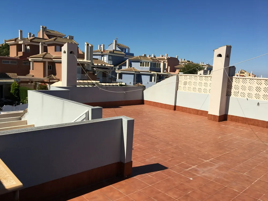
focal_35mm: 29
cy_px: 100
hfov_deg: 61.7
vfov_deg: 48.2
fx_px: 225
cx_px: 134
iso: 25
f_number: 2.2
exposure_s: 1/3344
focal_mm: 4.15
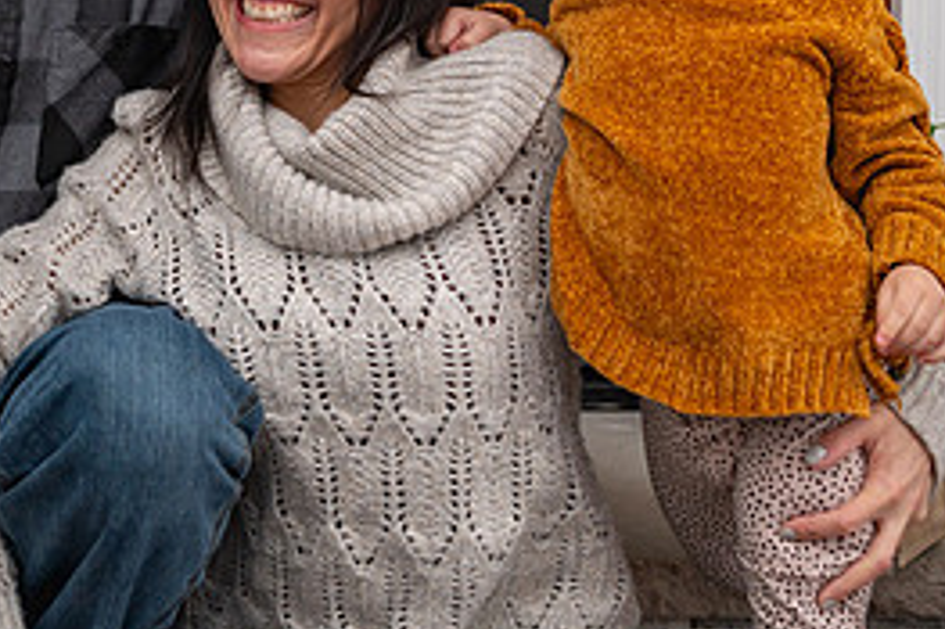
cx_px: 343
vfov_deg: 18.5
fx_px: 1889
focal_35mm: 72
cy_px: 20
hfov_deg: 28.0
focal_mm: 29
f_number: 2.8
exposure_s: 1/125
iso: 200
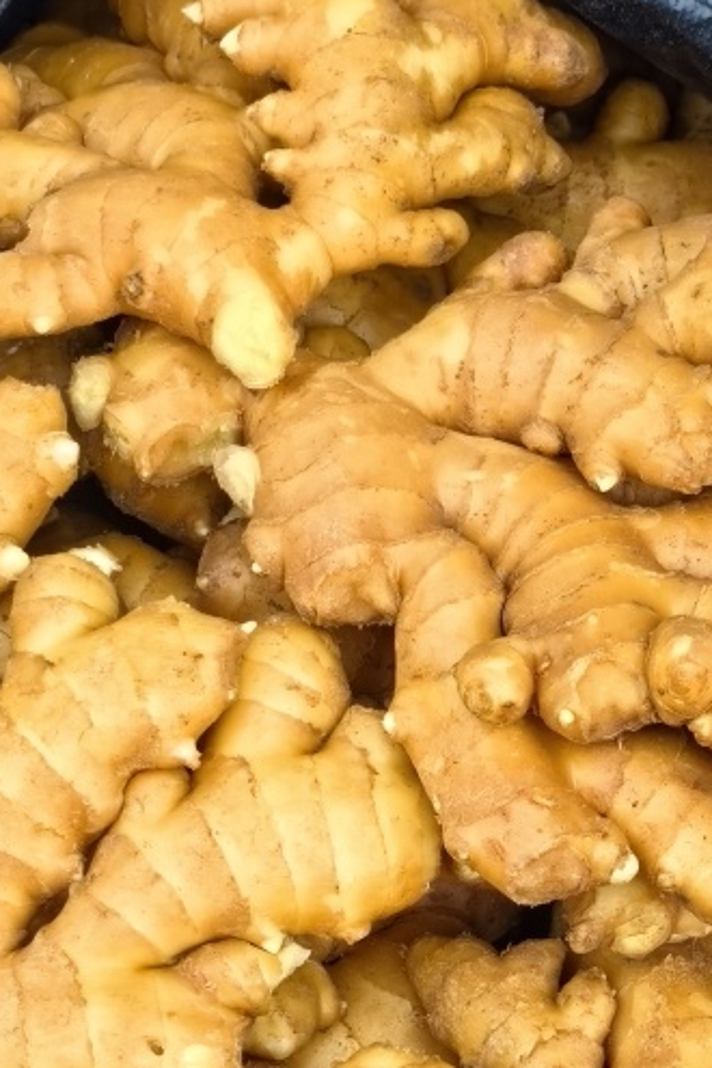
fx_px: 3589
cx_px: 574
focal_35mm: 121
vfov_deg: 16.7
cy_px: 989
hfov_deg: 11.3
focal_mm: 5.72
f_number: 2
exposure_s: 1/391
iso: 50
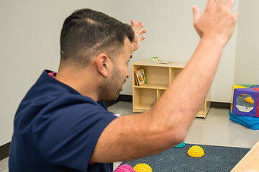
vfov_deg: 32.0
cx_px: 213
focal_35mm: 41
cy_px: 126
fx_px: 295
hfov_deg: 44.7
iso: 800
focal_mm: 24
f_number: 3.5
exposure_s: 1/200
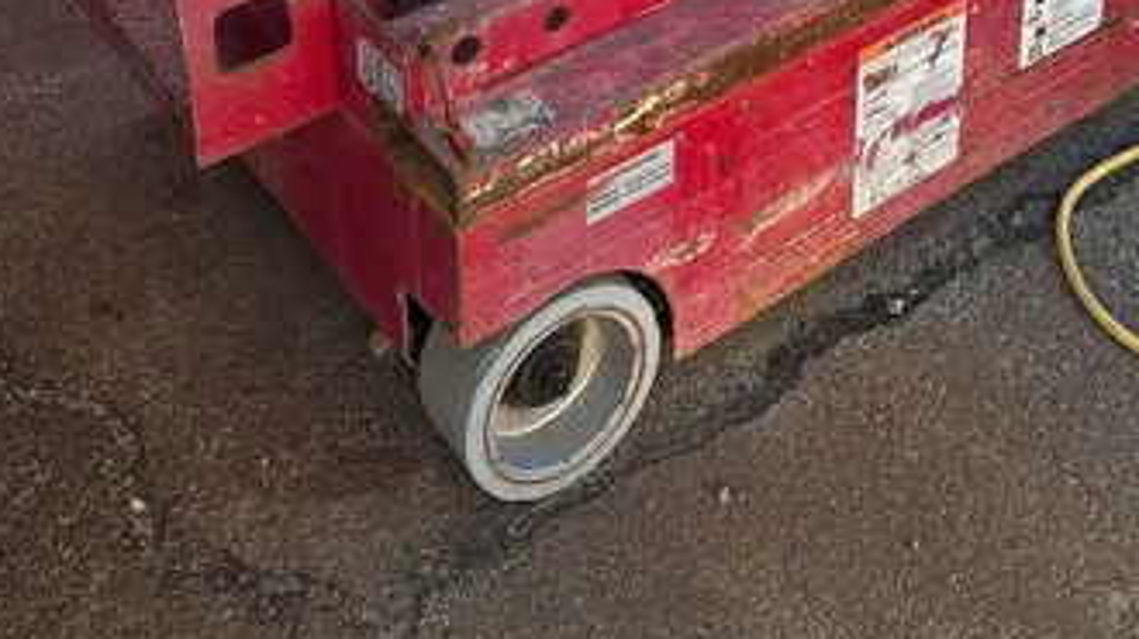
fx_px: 1901
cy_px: -596
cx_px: 763
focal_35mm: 63
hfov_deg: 33.1
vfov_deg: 15.6
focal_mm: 5.96
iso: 50
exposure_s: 1/716
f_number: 1.6
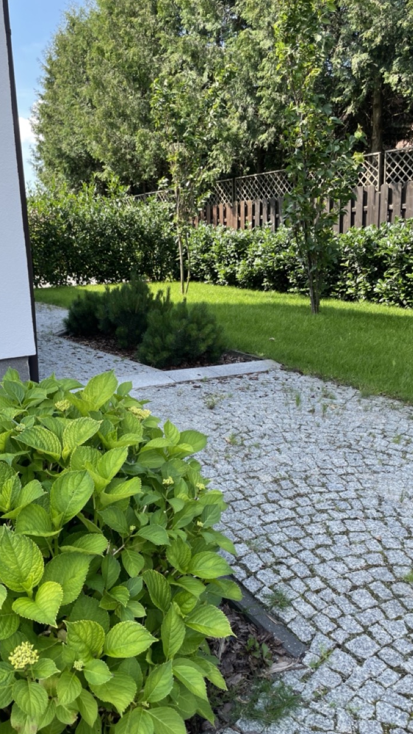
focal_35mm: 29
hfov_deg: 40.1
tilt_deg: -12.2
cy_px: 371
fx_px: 565
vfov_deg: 66.1
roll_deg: +2.3
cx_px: 172
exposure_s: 1/469
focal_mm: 4.2
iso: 32
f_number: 1.6
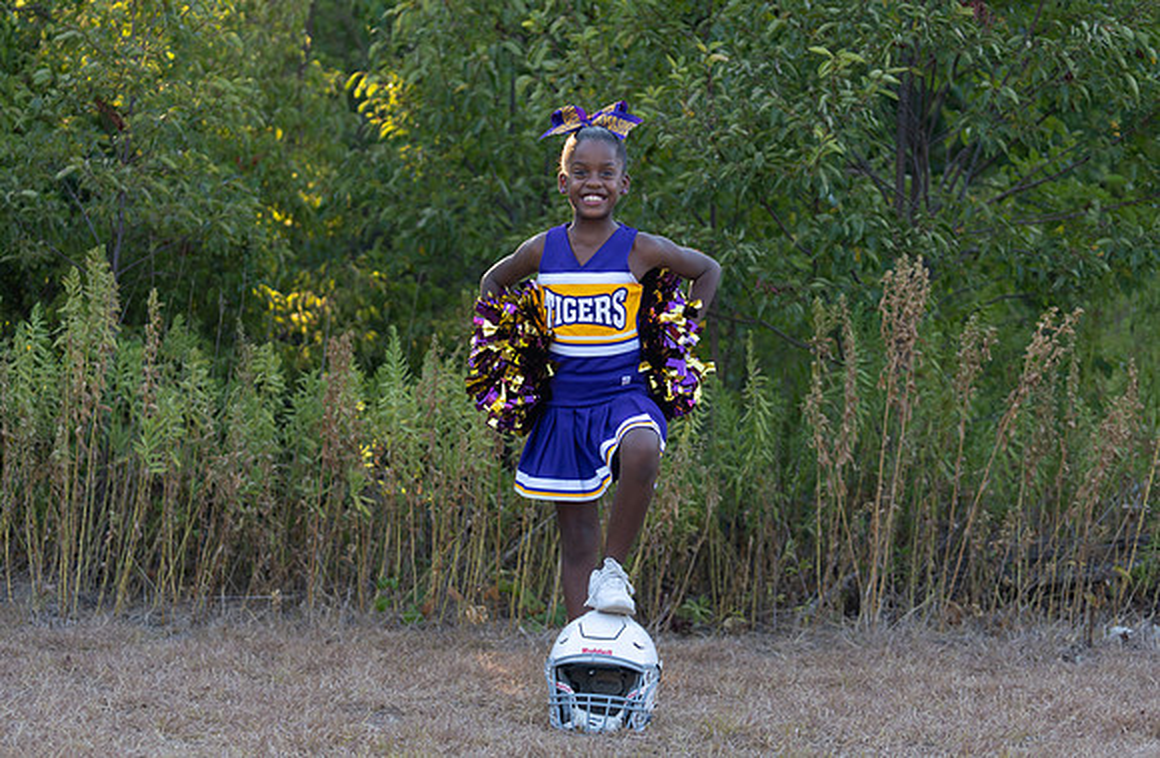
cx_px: 545
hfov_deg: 27.3
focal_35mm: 75
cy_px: 349
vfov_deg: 18.0
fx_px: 2391
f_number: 2.8
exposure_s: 1/320
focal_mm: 70
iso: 160
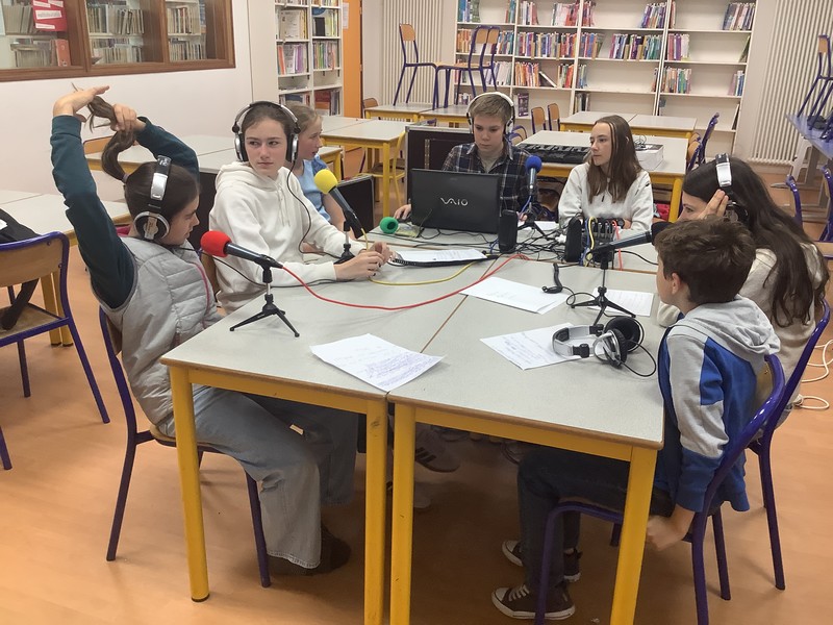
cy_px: 312
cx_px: 416
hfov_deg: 58.4
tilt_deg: -19.3
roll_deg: -3.0
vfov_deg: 45.4
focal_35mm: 31
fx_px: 746
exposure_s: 1/50
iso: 100
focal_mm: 3.3
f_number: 2.4
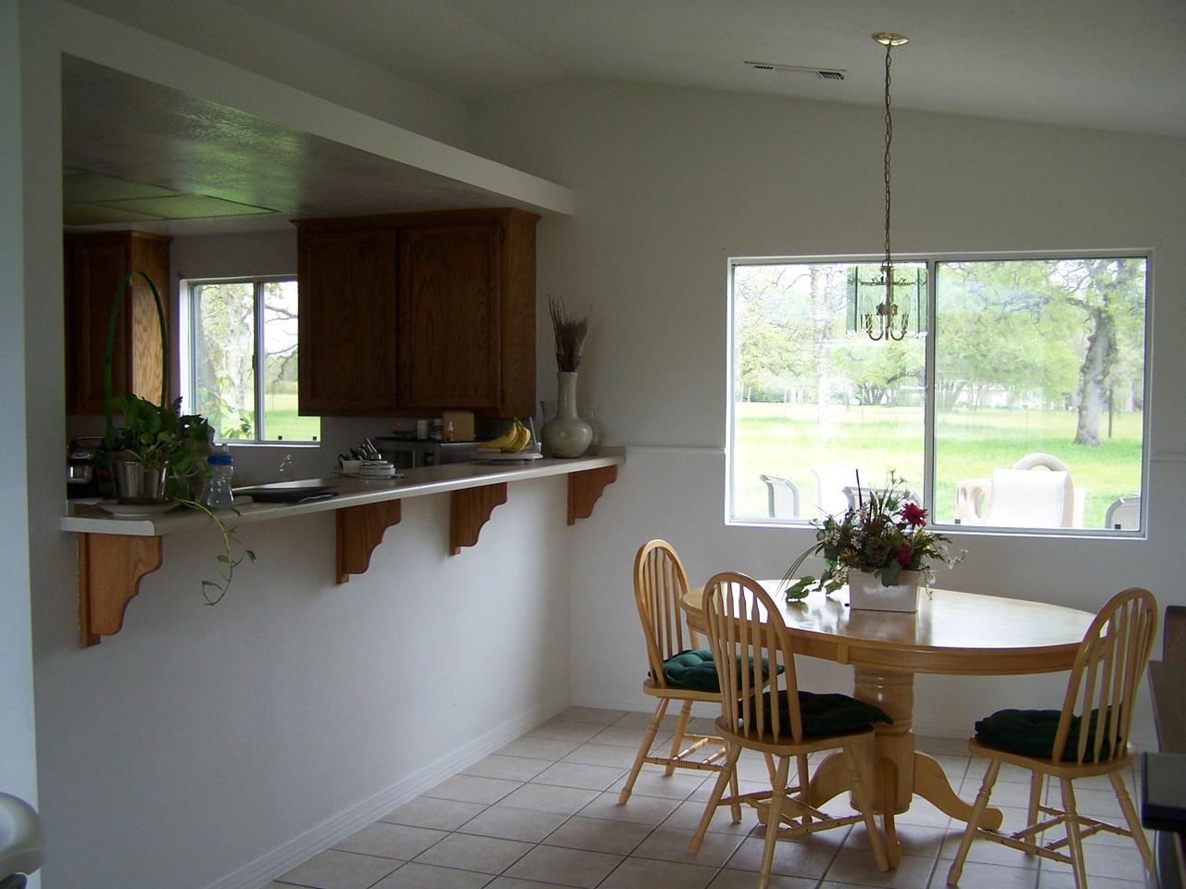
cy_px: 444
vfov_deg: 37.7
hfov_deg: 49.0
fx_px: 1302
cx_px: 593
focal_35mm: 38
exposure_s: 1/90
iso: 80
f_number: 2.8
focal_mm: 6.3
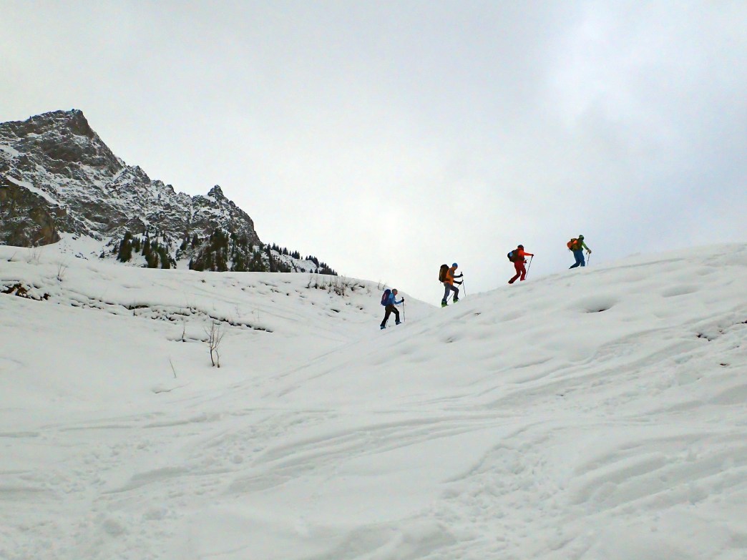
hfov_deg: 56.8
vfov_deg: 44.2
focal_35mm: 32
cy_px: 280
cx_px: 374
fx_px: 691
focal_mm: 5.87
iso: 400
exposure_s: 1/500
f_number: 9
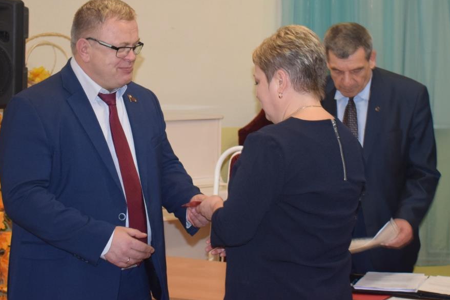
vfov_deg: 24.2
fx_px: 700
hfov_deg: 35.6
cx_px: 201
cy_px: 147
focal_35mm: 56
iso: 1400
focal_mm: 32
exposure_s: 1/60
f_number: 4.5
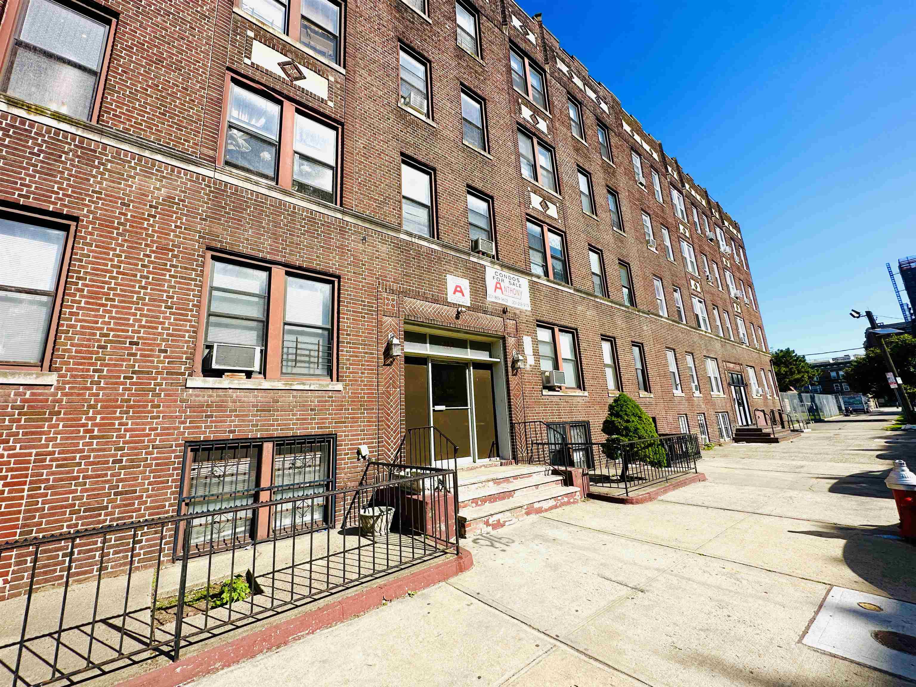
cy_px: 344
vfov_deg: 85.7
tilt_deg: +13.0
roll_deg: +2.2
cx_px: 458
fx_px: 370
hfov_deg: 102.1
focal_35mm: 14
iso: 50
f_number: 2.2
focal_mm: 2.22
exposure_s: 1/1795
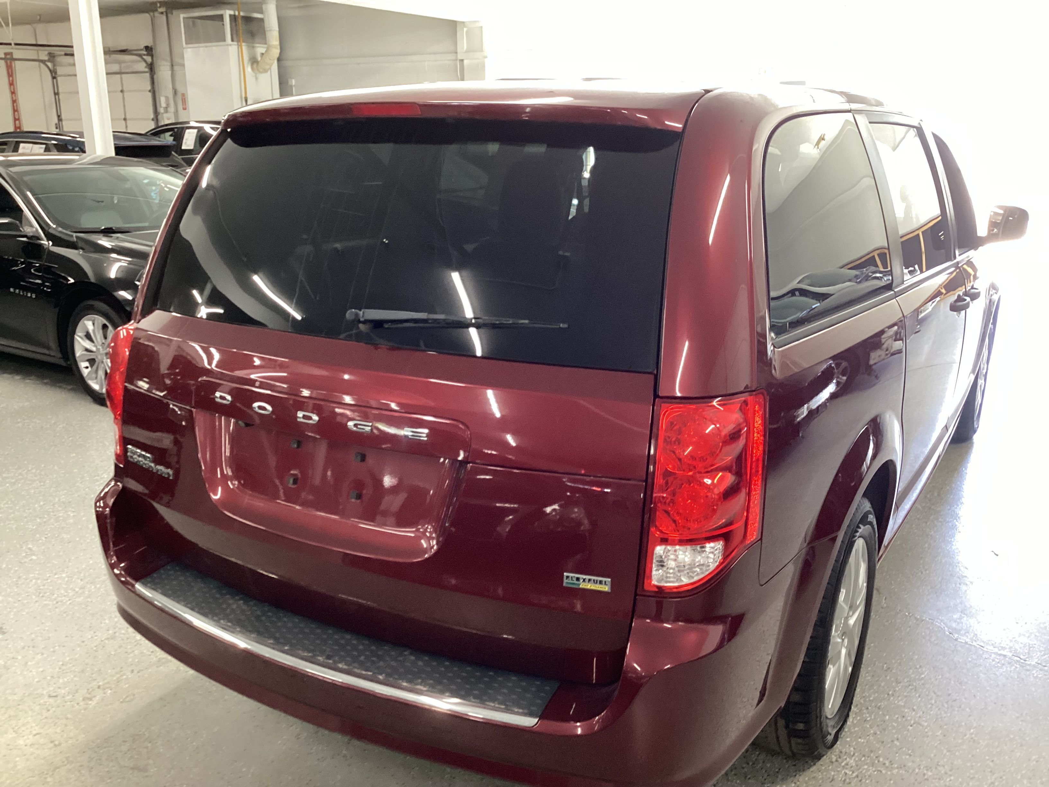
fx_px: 939
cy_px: 394
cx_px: 524
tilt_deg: -16.6
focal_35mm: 31
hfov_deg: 58.4
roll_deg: -0.6
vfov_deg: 45.4
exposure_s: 1/50
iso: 320
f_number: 2.4
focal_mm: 3.3
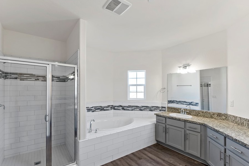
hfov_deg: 94.2
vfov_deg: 71.2
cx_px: 115
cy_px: 93
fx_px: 115
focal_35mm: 17
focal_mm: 14.6
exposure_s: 1/160
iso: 500
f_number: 4
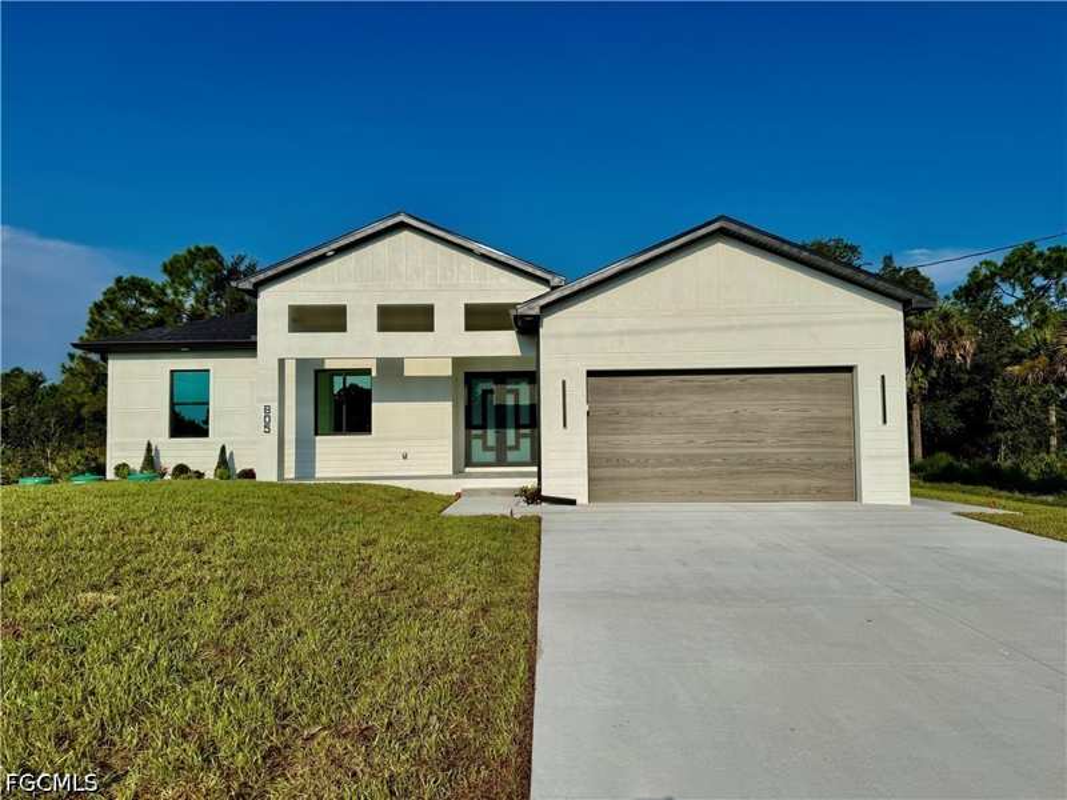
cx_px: 534
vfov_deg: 56.8
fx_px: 740
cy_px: 400
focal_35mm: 24
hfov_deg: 71.6
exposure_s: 1/14286
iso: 80
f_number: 1.78
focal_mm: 6.76
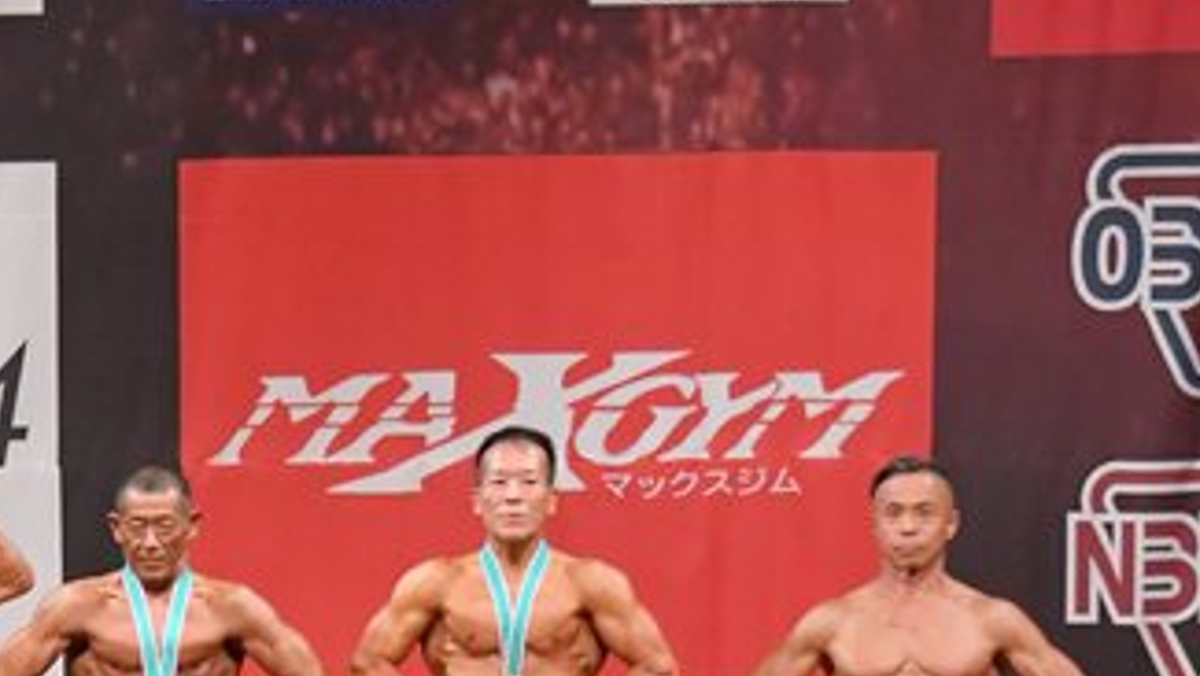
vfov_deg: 3.9
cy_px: 901
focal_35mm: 307
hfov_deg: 7.0
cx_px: -9
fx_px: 9771
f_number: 5.6
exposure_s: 1/400
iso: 8000
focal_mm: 82
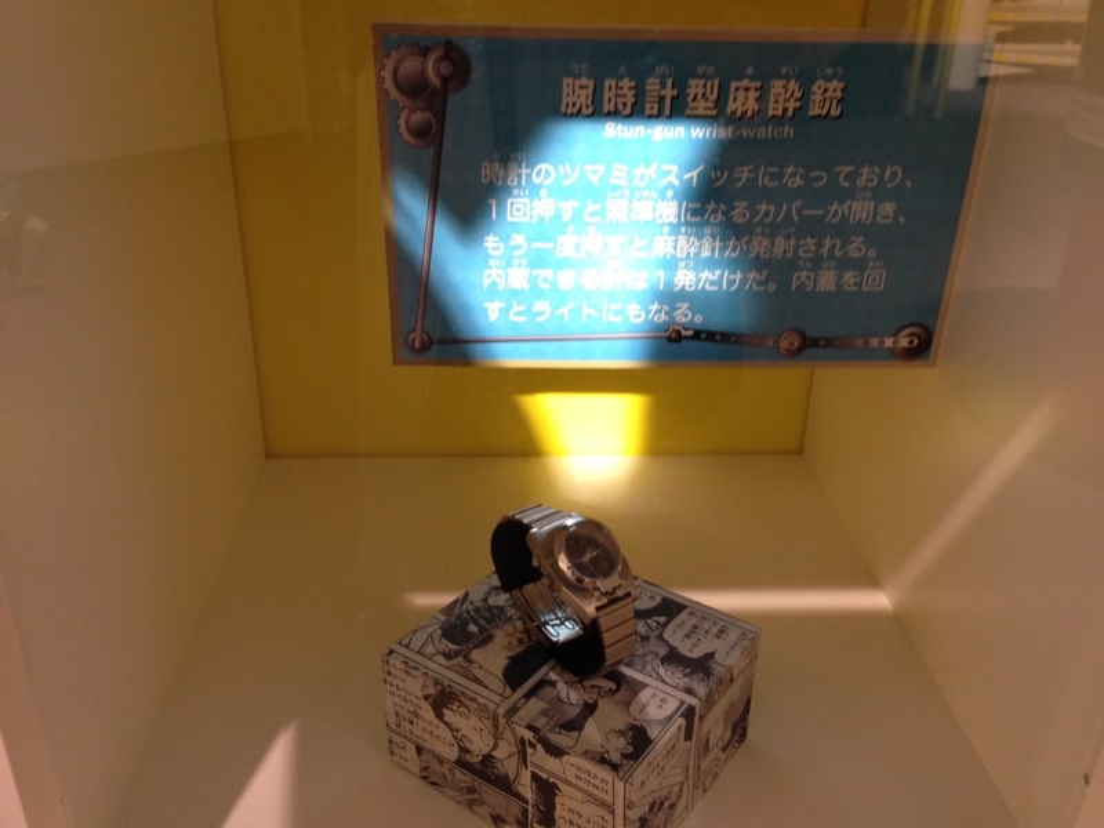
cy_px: 414
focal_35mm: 33
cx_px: 552
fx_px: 1052
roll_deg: -1.5
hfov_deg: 55.4
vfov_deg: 42.9
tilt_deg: -24.7
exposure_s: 1/20
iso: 125
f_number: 2.4
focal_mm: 4.12
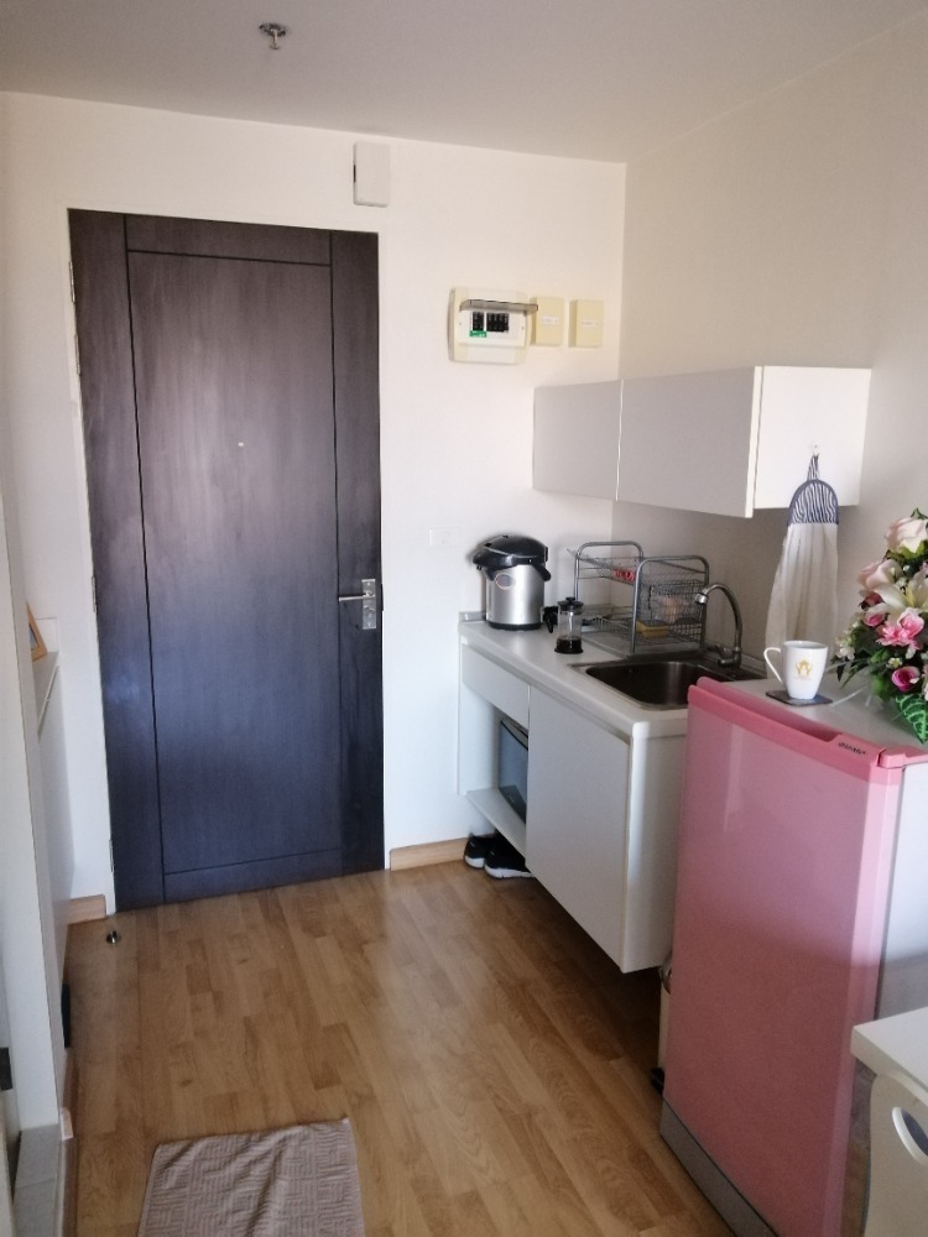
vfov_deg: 67.3
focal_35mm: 26
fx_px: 929
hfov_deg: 53.1
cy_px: 618
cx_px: 464
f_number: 2.2
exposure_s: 1/20
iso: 640
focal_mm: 3.81
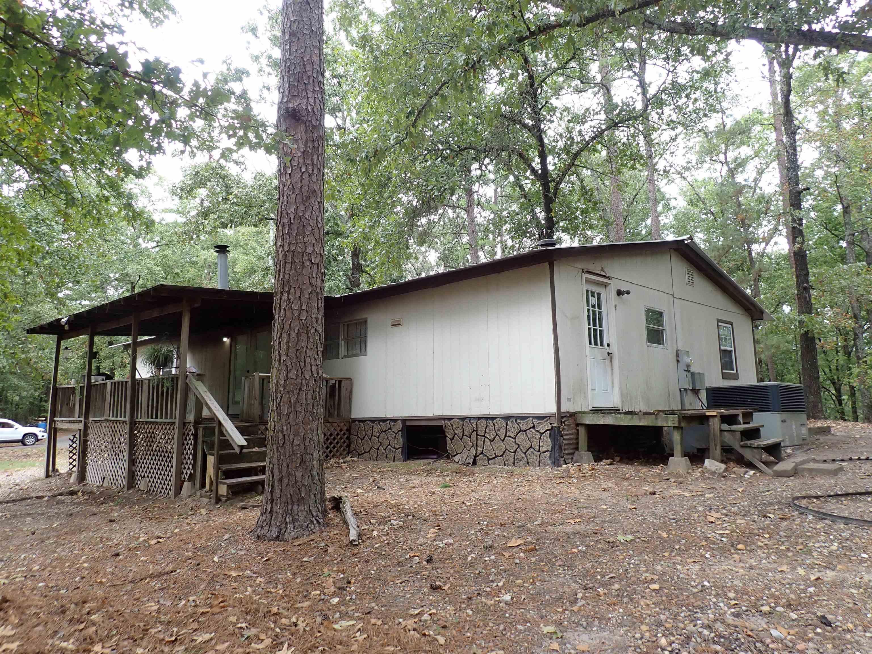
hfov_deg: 69.4
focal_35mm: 25
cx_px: 436
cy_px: 327
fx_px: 630
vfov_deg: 54.9
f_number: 2.8
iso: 125
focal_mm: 4.5
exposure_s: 1/125
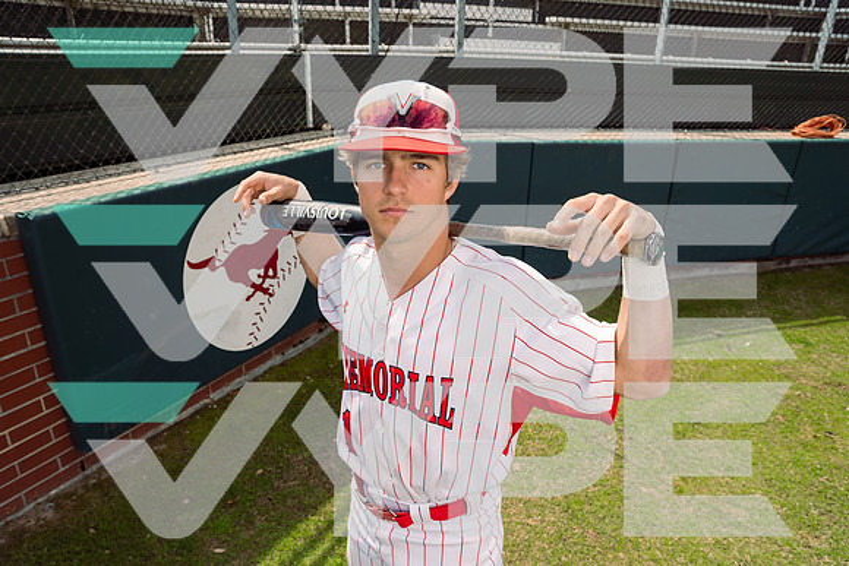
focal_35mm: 25
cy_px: 283
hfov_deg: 71.5
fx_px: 590
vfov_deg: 51.3
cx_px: 424
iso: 125
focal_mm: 25
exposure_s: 1/250
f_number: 7.1
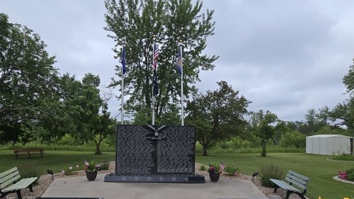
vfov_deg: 56.6
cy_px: 138
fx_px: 178
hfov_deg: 89.2
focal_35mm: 19
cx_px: 156
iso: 50
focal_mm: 2.2
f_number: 2.2
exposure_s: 1/2586
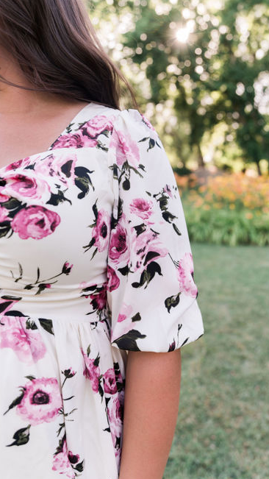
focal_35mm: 27
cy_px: 227
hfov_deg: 42.9
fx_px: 343
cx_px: 137
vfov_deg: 69.8
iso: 160
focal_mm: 24
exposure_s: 1/250
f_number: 2.8
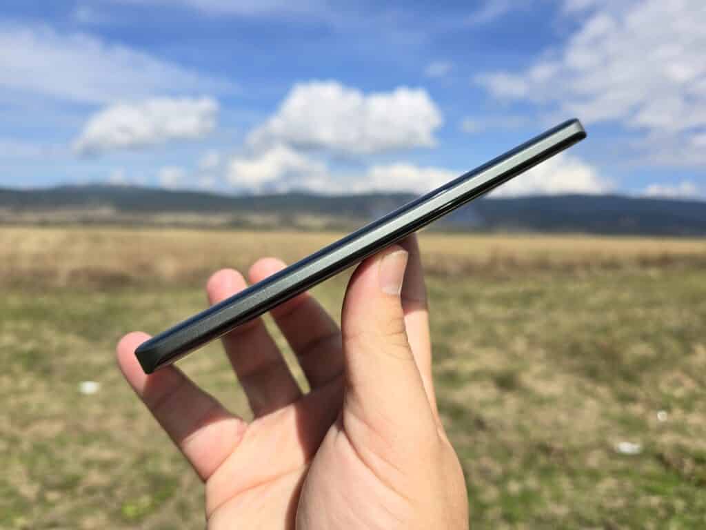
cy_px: 265
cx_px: 353
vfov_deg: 58.9
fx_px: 469
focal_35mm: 23
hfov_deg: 73.9
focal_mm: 6.3
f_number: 1.7
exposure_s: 1/952
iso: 12
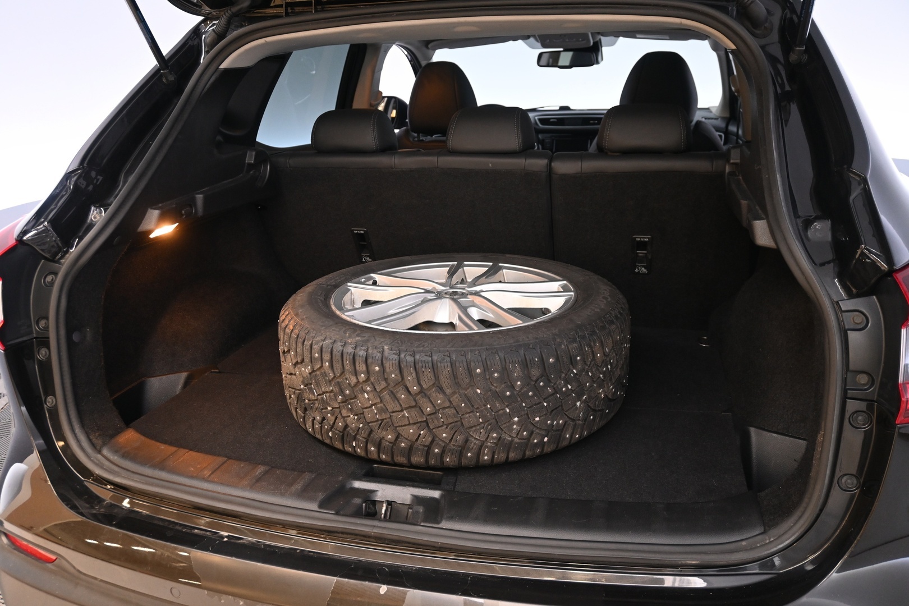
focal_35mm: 29
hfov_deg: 63.2
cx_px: 454
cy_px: 303
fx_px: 739
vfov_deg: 44.6
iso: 1250
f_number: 3.8
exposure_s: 1/30
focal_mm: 19.5
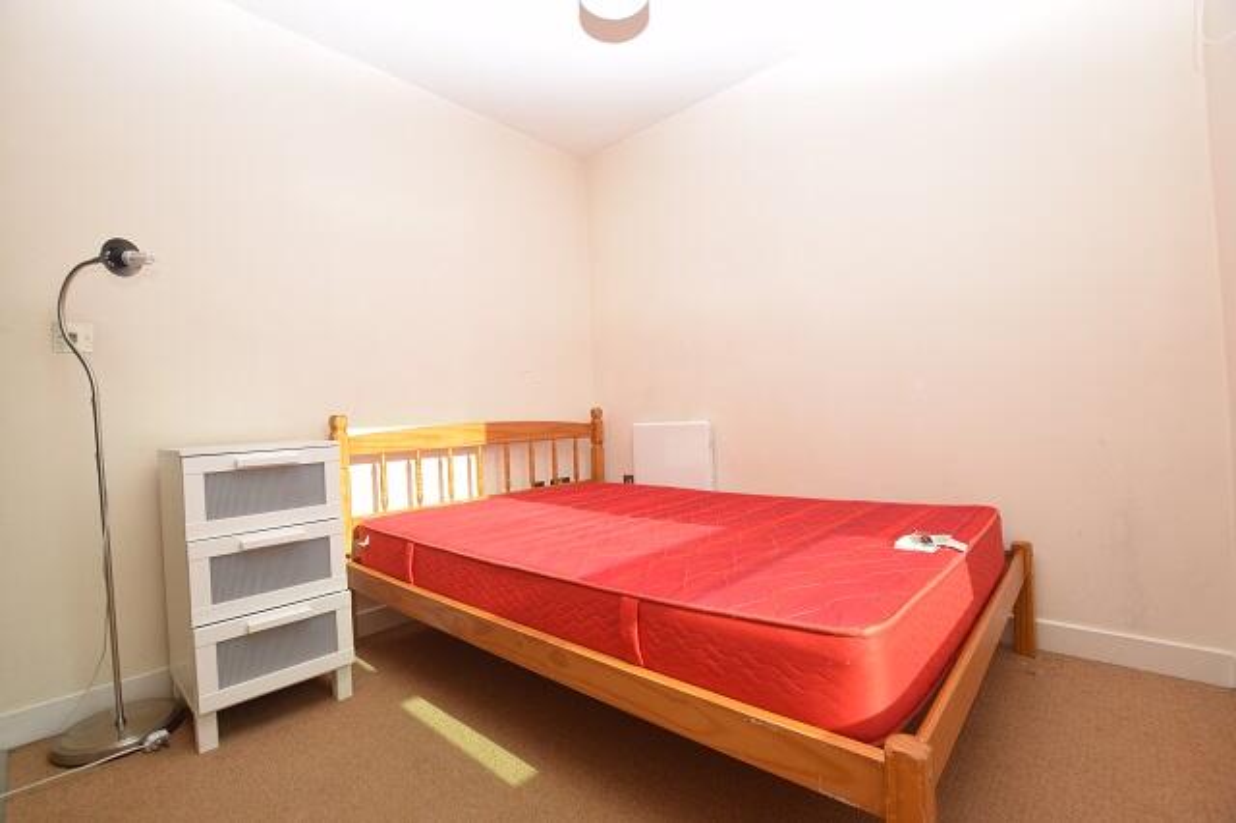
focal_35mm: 15
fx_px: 515
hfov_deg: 100.4
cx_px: 618
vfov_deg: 77.3
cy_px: 412
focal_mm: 10
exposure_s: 1/160
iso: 100
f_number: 6.3
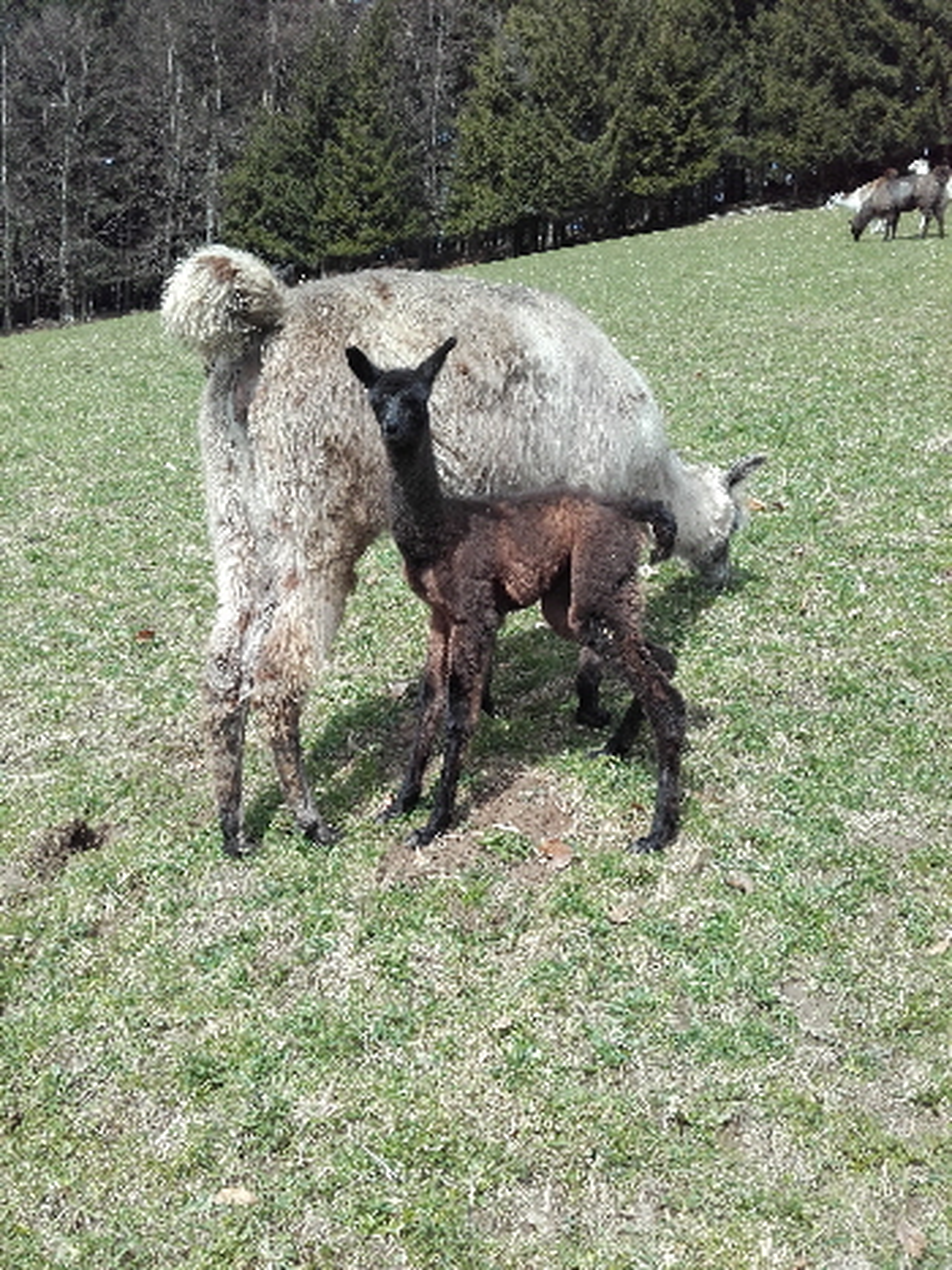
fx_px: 1137
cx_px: 476
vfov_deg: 58.4
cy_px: 635
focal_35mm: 31
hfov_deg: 45.4
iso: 50
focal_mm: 3.31
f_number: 2.2
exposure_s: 1/705
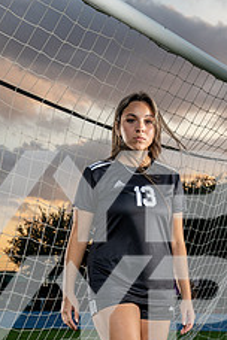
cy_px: 303
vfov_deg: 23.3
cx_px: 131
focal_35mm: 85
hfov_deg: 16.1
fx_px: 804
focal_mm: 43
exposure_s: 1/250
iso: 160
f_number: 4
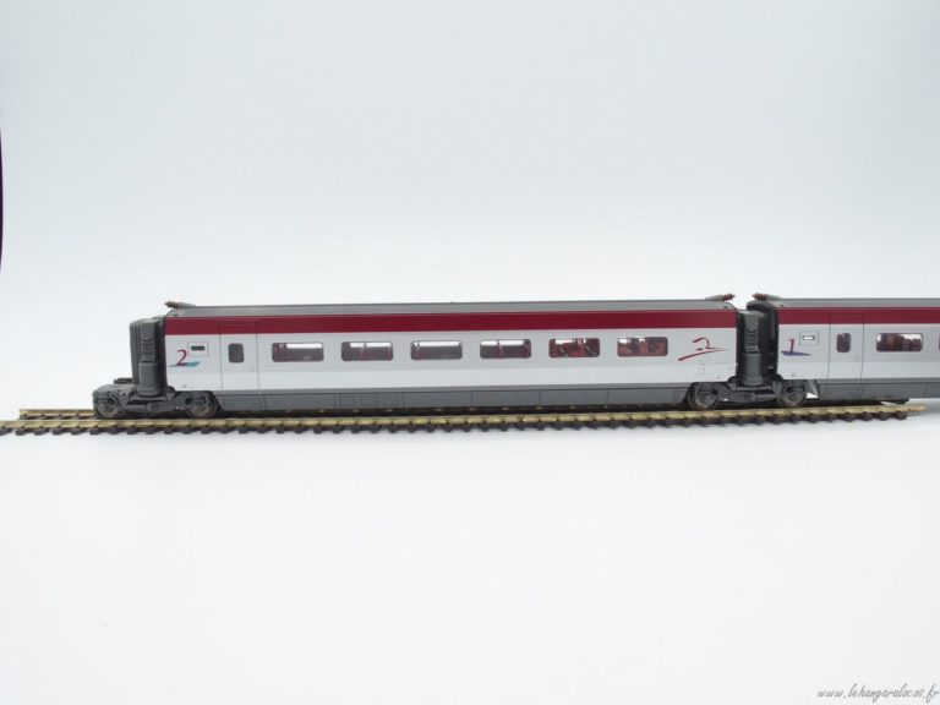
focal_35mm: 35
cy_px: 352
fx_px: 950
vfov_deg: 40.7
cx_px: 470
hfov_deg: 52.6
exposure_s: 1/160
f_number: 7.1
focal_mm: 7.4
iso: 320
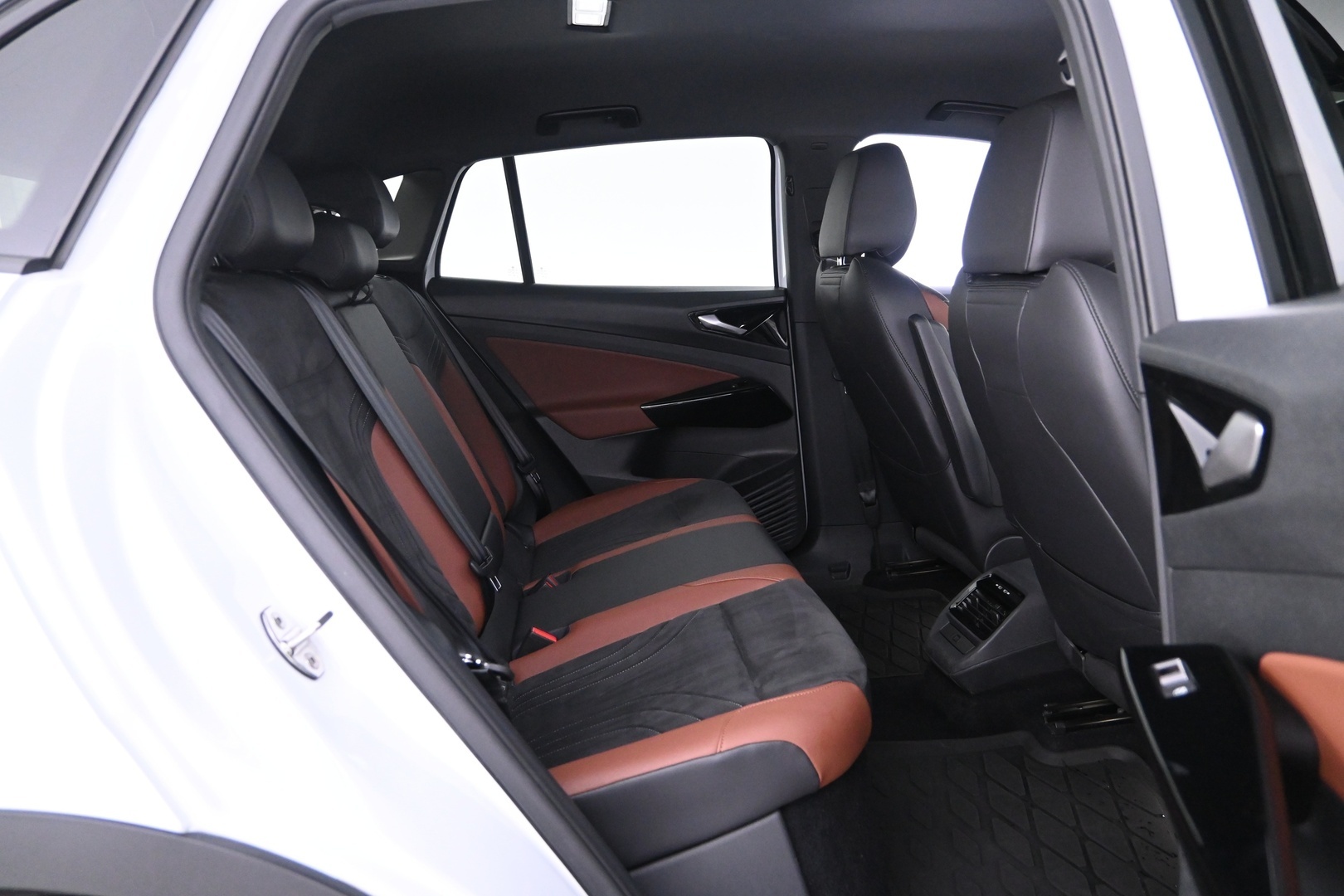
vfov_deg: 50.4
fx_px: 952
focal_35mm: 26
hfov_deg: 70.4
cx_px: 672
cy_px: 448
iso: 3200
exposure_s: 1/15
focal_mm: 17
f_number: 3.5
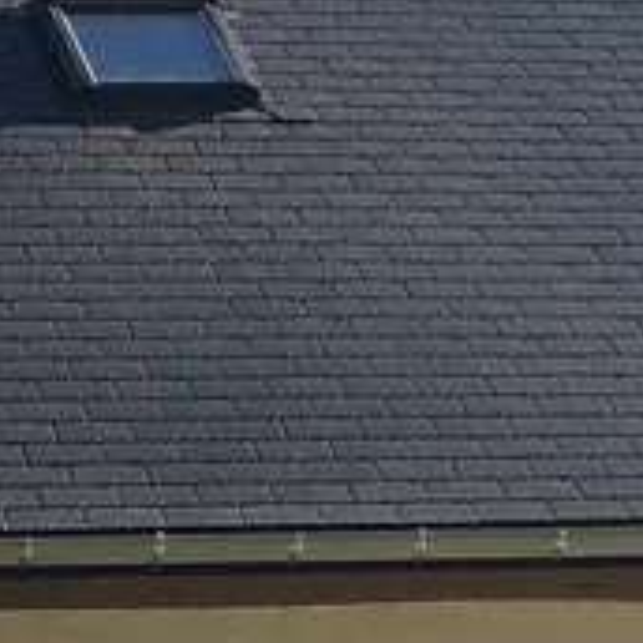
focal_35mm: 239
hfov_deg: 7.3
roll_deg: +2.1
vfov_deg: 7.0
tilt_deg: +0.2
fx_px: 5023
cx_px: -101
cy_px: 1338
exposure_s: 1/793
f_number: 2.2
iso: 25
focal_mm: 4.15
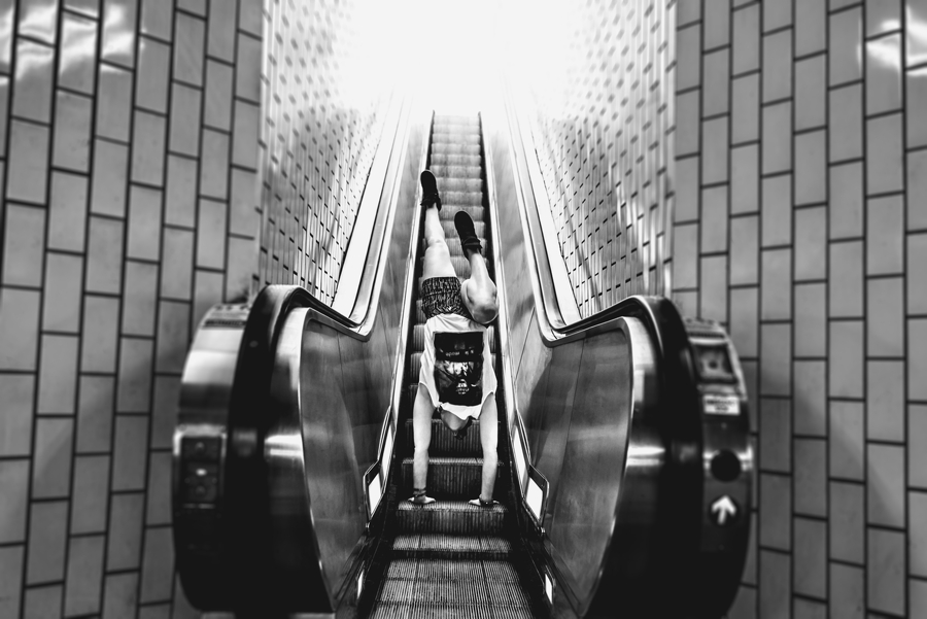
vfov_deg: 37.9
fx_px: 902
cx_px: 464
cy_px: 310
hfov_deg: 54.4
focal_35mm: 35
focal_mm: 35
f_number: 2.8
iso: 640
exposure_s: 1/400
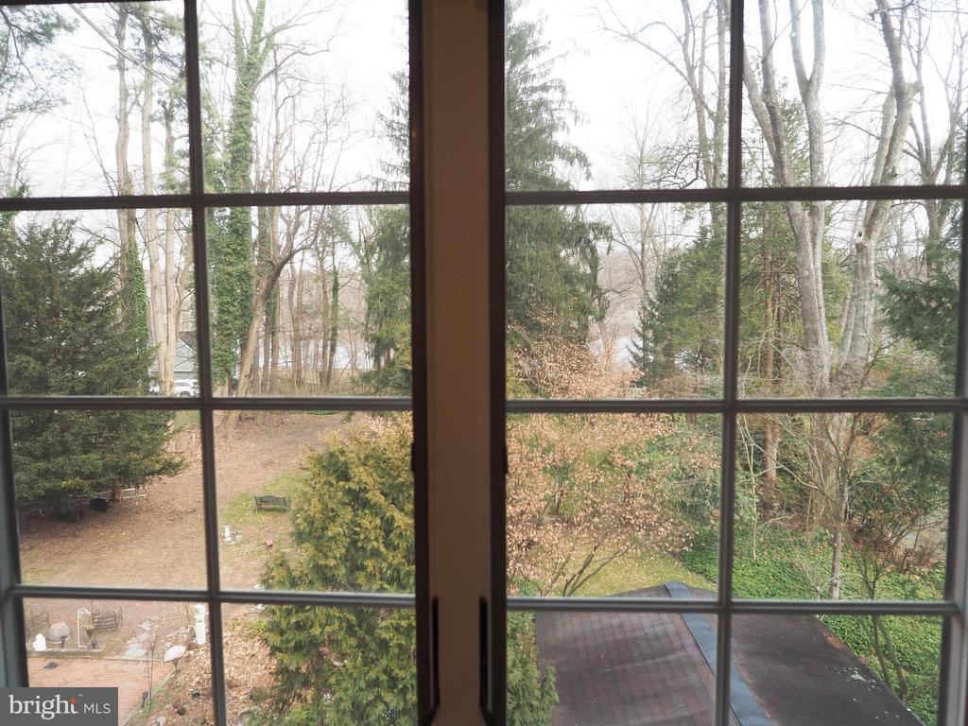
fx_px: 671
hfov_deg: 71.6
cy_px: 363
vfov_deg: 56.8
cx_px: 484
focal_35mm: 24
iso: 200
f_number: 3.2
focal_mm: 12
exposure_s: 1/160
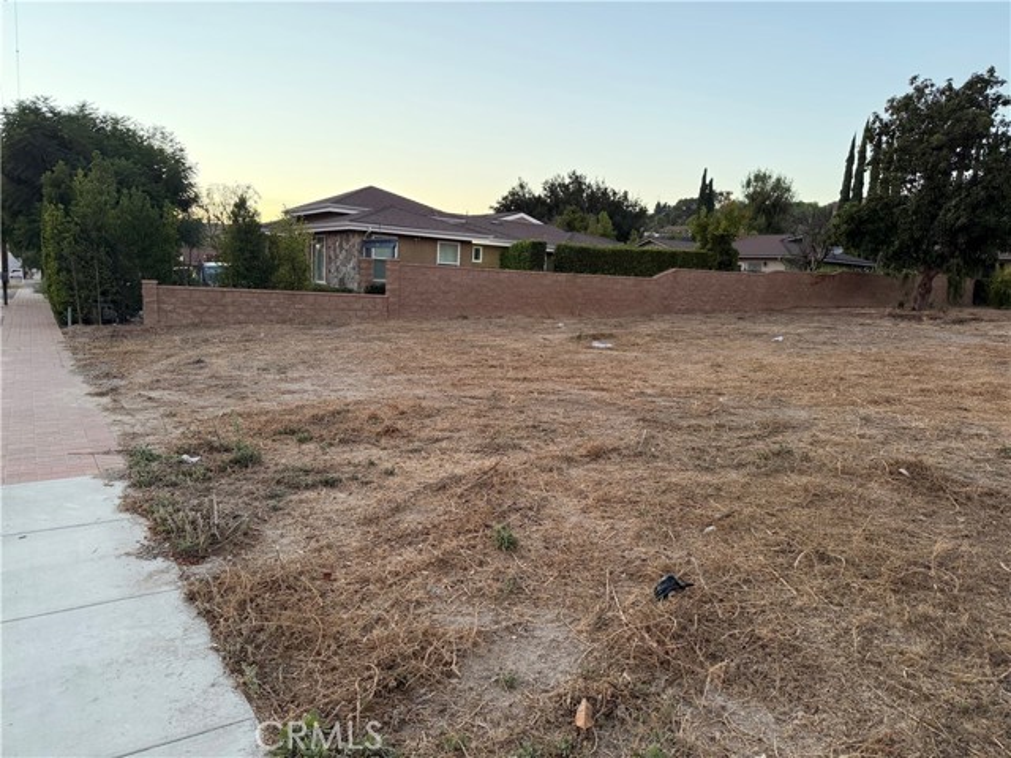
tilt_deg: -8.1
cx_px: 506
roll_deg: -2.4
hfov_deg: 71.6
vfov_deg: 56.8
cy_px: 379
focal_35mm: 24
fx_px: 701
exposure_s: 1/180
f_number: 1.78
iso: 200
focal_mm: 6.76
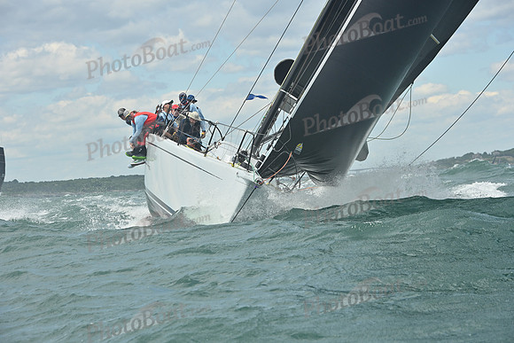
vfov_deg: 11.2
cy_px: 172
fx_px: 1742
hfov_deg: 16.8
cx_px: 257
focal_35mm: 122
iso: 250
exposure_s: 1/1250
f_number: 9
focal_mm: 122
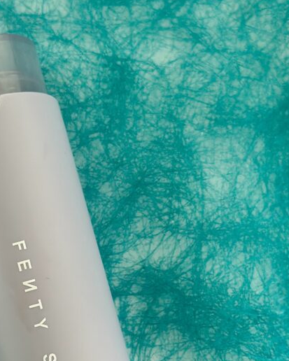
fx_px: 994
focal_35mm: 93
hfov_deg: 16.4
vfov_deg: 20.3
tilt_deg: -82.4
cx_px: 59
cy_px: 309
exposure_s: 1/67
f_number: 1.78
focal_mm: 6.86
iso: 125
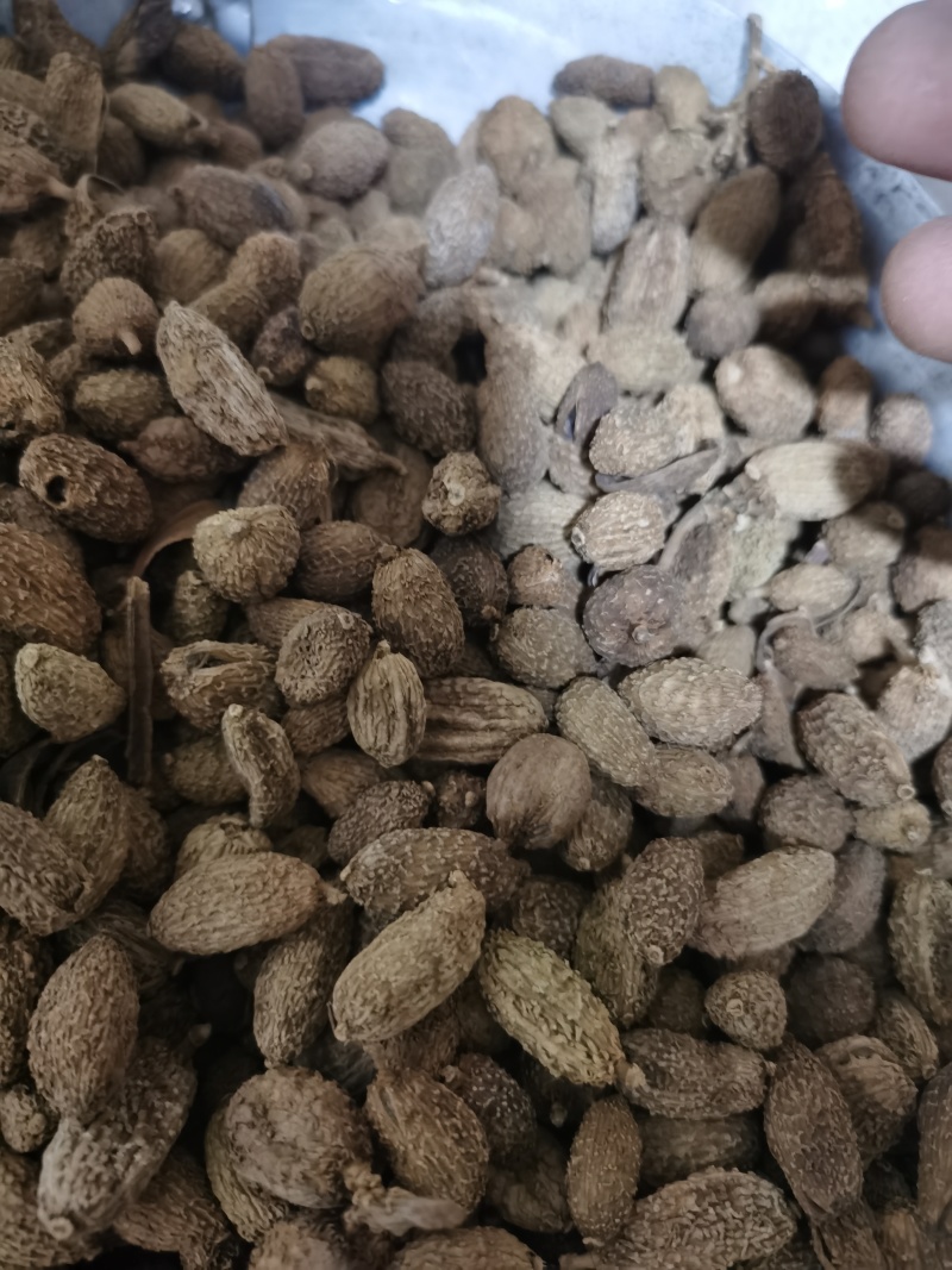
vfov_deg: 65.3
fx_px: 990
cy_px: 635
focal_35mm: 27
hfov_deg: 51.3
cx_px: 476
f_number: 1.8
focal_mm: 5.58
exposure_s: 1/20
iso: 500
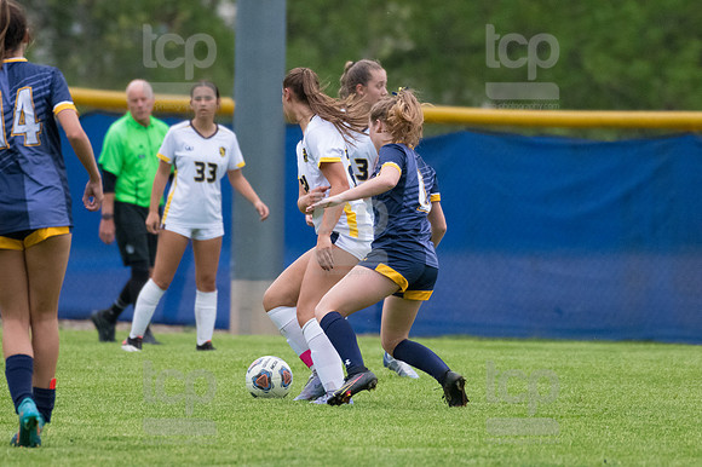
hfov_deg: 3.5
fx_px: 11401
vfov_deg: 2.3
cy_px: 234
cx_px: 351
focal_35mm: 585
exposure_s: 1/1600
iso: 4000
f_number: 5.6
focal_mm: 390
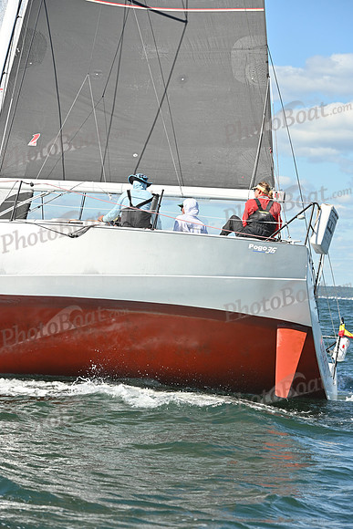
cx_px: 176
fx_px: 1837
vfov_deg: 16.4
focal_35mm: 125
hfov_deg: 11.0
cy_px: 264
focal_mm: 125
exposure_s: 1/1250
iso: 320
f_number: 7.1
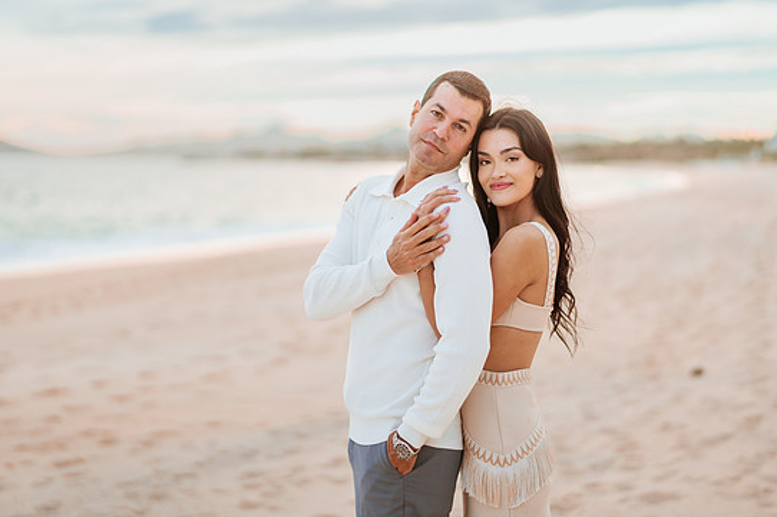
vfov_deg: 20.9
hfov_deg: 31.0
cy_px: 255
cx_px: 394
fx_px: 1402
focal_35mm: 65
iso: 250
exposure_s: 1/6400
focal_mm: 58
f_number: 1.4
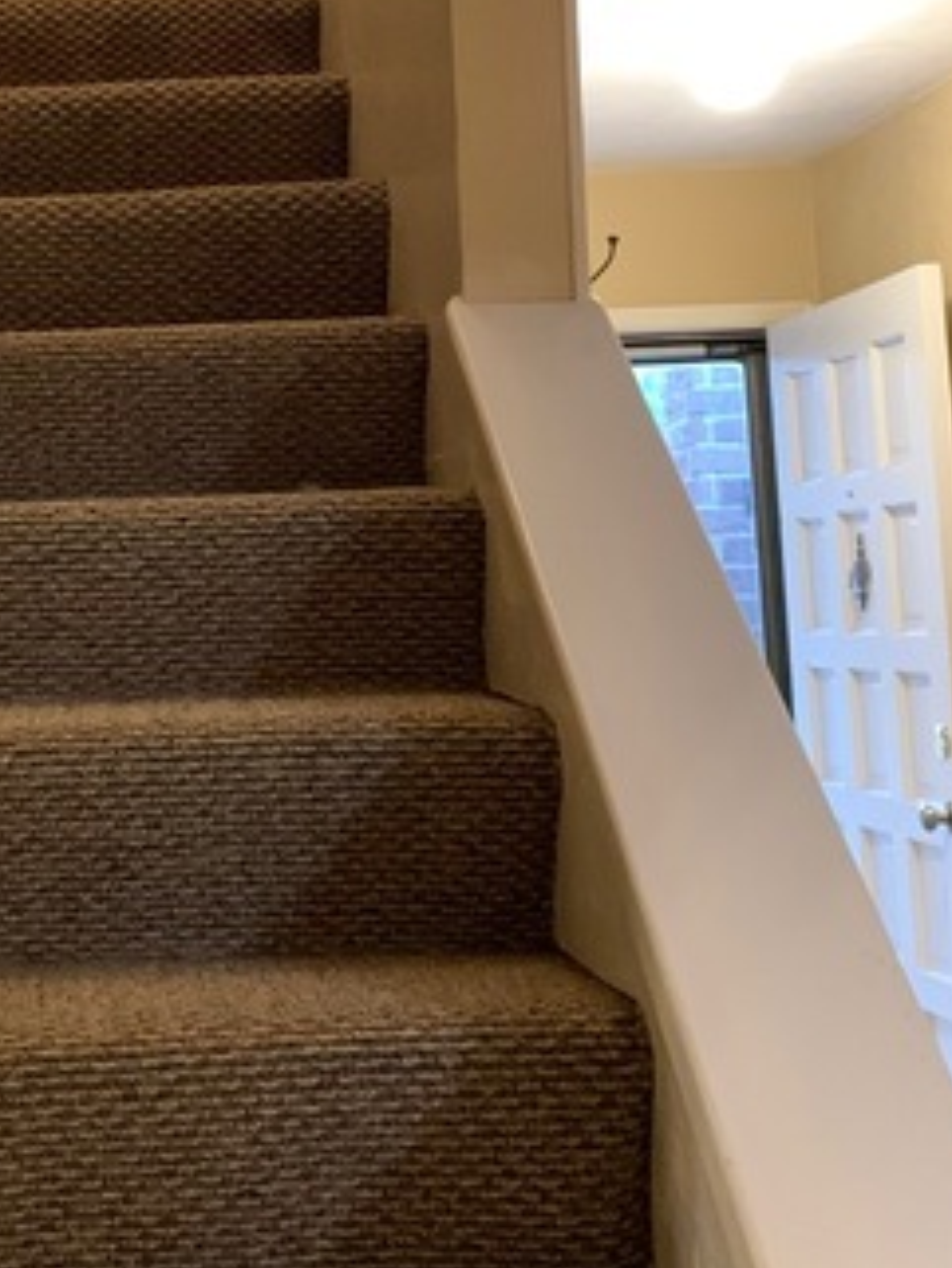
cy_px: 452
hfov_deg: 25.9
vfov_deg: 35.3
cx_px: 40
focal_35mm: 54
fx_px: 1979
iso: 640
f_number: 1.8
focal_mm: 4.25
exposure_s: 1/30
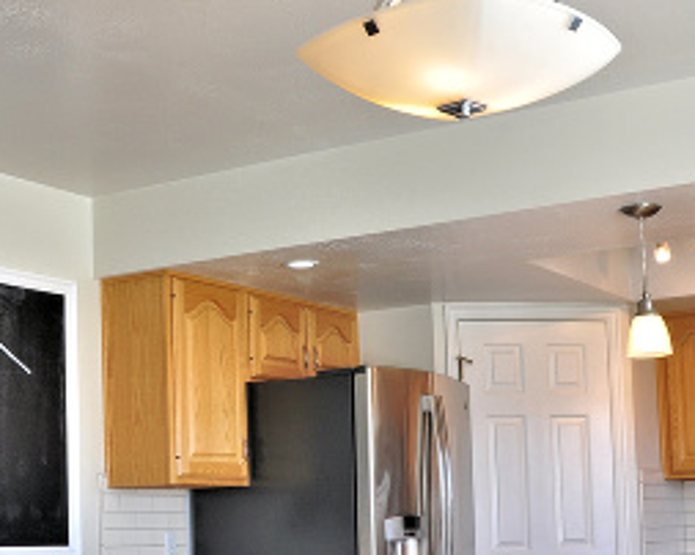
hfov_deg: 29.3
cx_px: 203
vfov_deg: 23.6
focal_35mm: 64
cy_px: 400
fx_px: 1315
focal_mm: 18
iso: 320
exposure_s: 1/80
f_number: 5.6
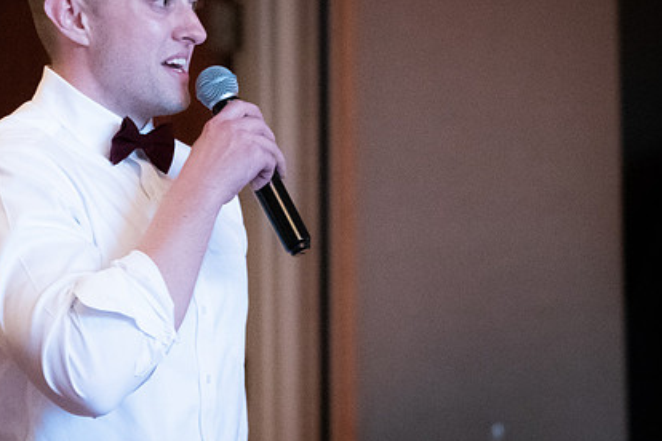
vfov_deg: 5.3
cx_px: 40
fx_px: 4781
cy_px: 156
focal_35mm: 260
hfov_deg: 7.9
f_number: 2.8
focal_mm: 90
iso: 10000
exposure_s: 1/250
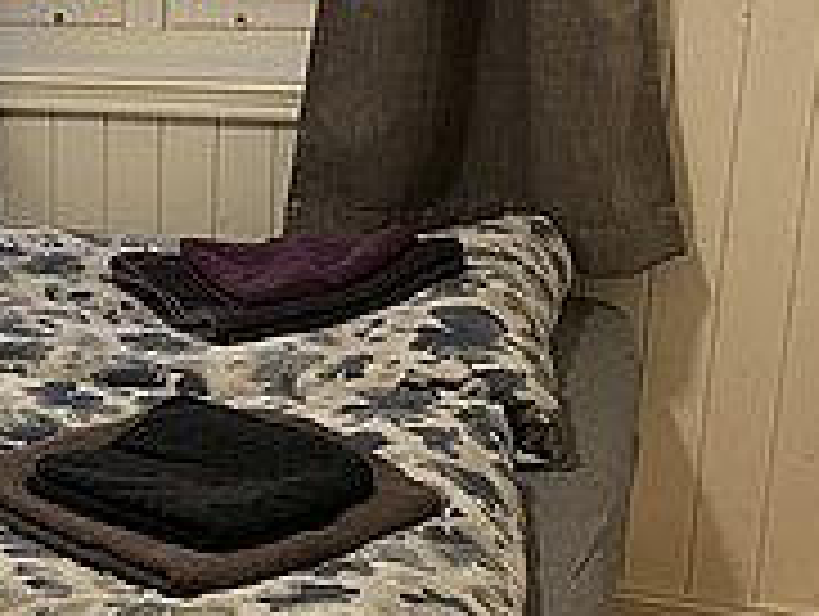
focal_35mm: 76
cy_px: 270
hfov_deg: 22.5
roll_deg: +3.8
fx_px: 1801
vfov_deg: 19.4
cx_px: -290
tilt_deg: -16.0
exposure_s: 1/50
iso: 400
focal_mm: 5.7
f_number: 1.5
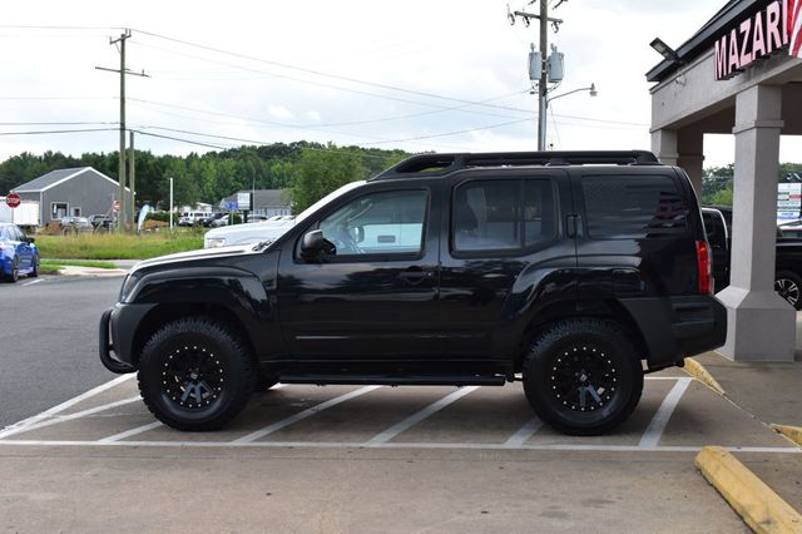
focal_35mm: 45
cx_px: 401
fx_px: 1002
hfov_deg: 43.6
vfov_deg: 29.8
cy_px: 267
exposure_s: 1/200
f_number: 10
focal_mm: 30
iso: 400
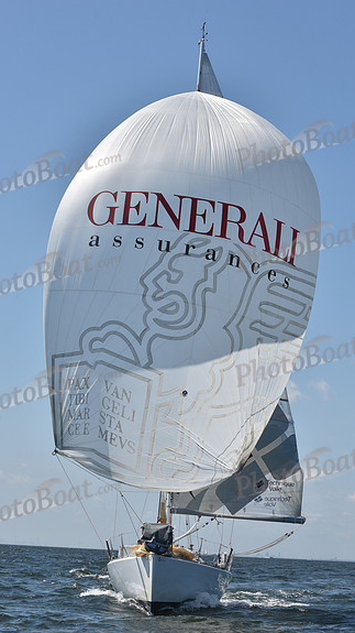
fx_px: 1240
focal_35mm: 74
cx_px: 179
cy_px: 317
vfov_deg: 28.6
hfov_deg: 16.3
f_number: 10
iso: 320
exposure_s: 1/1250
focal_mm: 70
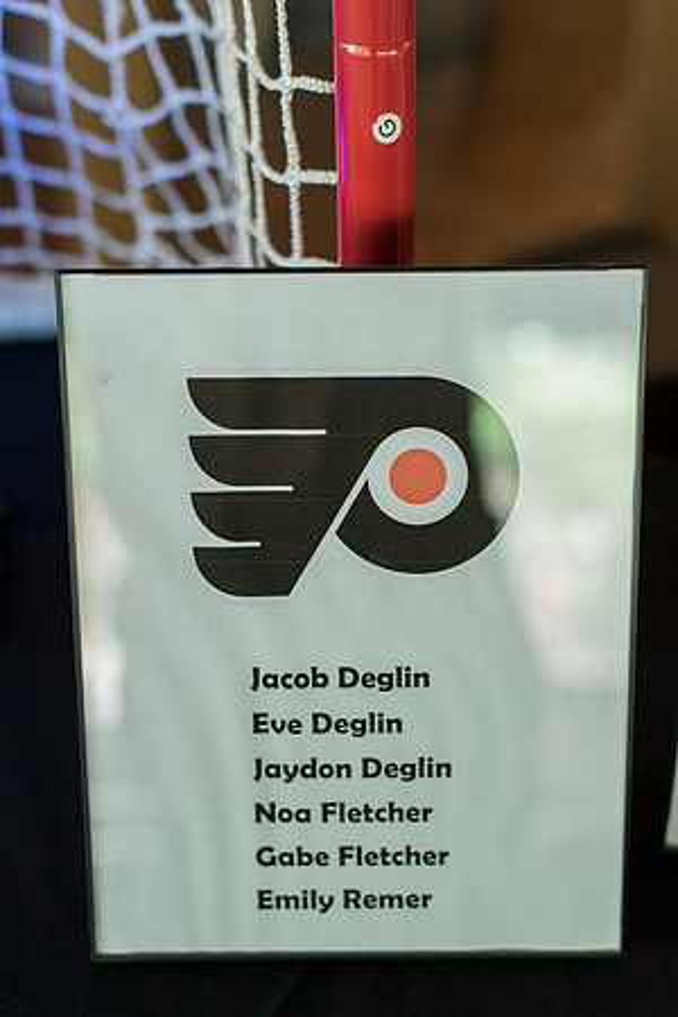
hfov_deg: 27.0
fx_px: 1412
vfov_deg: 39.6
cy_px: 508
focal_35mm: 50
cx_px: 339
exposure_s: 1/100
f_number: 2.8
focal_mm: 50
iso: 1250
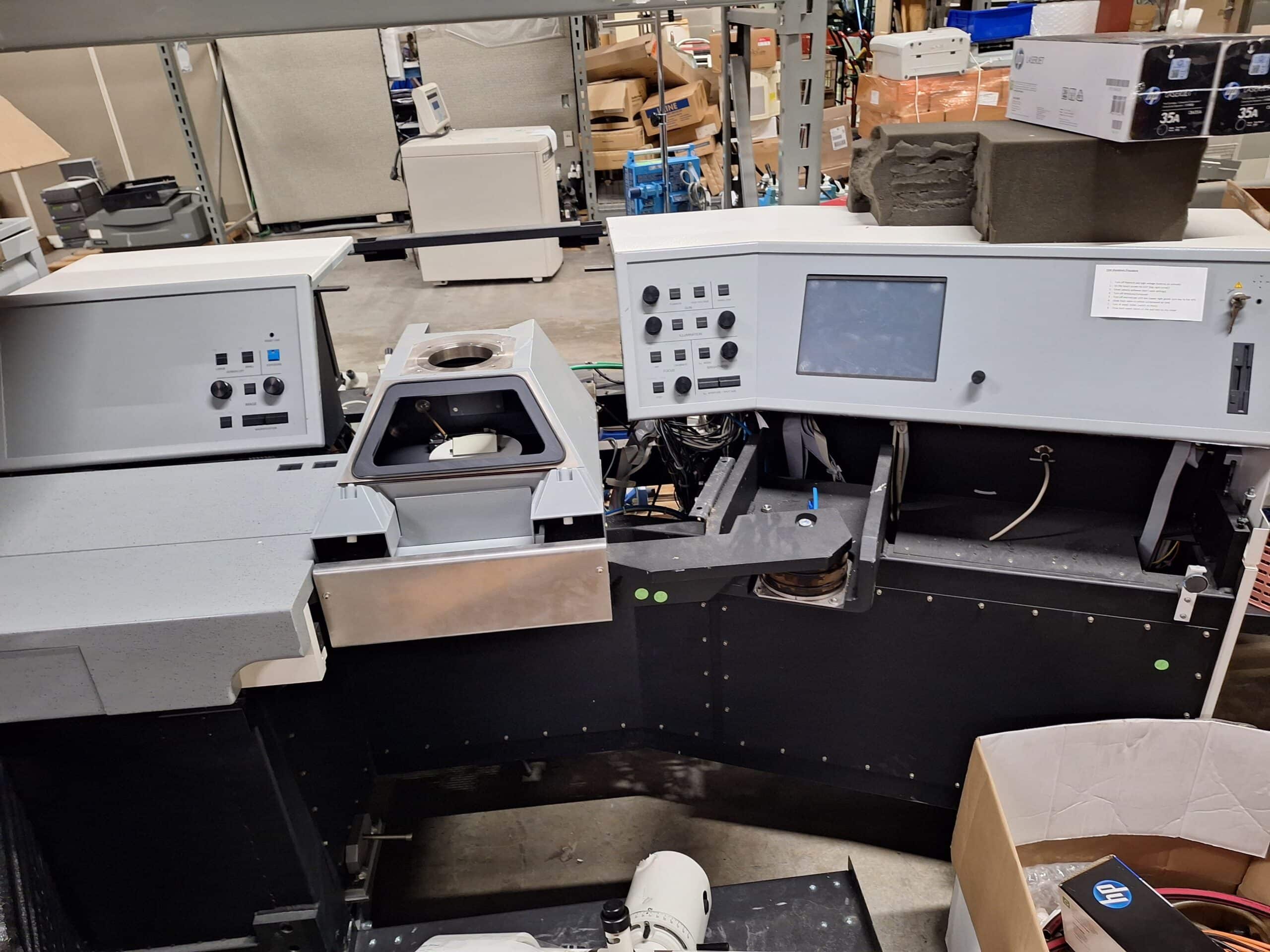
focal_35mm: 23
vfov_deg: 58.9
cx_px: 635
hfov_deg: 73.9
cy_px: 476
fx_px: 844
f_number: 1.8
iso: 250
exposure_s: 1/30
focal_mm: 5.54
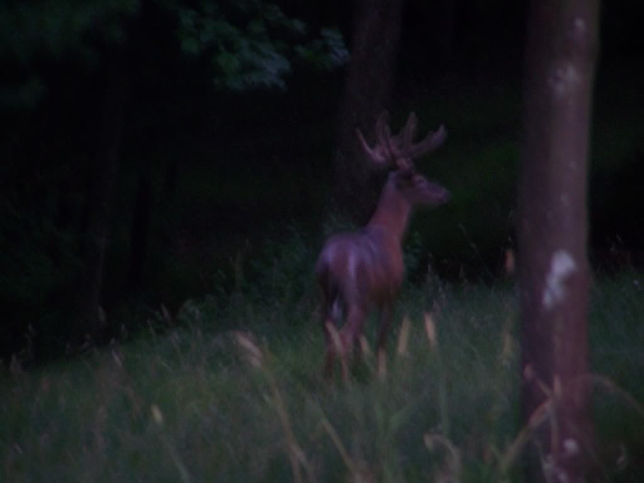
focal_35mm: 367
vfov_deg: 4.1
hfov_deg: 5.4
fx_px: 6828
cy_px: 242
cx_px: 322
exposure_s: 1/8
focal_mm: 60.8
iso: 160
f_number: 3.6
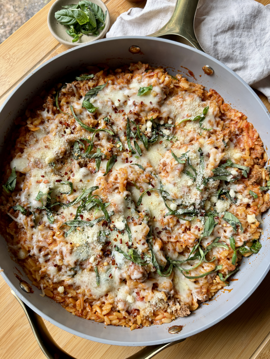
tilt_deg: -80.4
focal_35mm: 24
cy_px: 180
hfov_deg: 56.8
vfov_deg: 71.6
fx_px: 250
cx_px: 135
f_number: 1.78
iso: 64
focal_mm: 6.76
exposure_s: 1/162
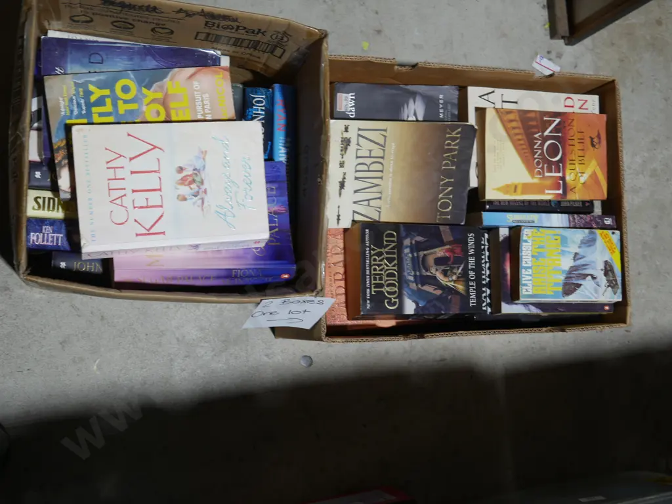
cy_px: 252
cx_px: 336
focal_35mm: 40
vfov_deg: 36.0
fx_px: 777
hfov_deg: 46.8
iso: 250
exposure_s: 1/60
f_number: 4.4
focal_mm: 20
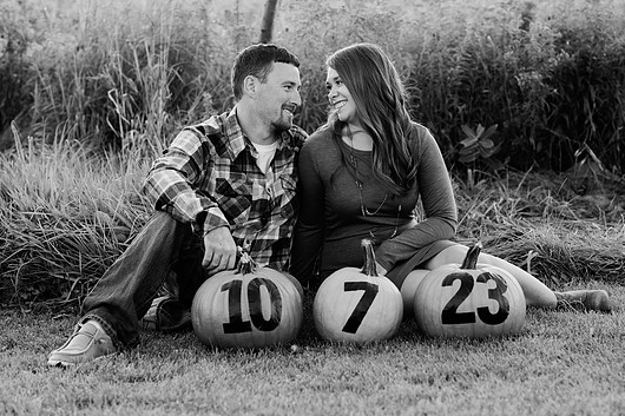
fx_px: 1614
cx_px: 314
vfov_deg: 14.7
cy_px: 202
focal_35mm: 93
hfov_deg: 21.9
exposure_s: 1/250
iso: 400
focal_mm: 85
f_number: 4.5
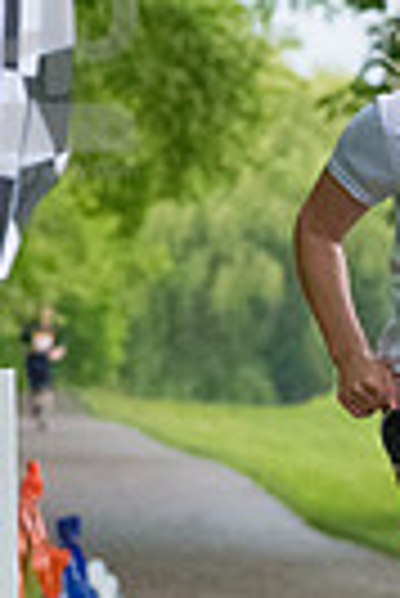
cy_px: 535
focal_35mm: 618
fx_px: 10273
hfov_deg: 2.2
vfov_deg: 3.3
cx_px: 524
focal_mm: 122
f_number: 5.6
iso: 6400
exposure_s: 1/1250
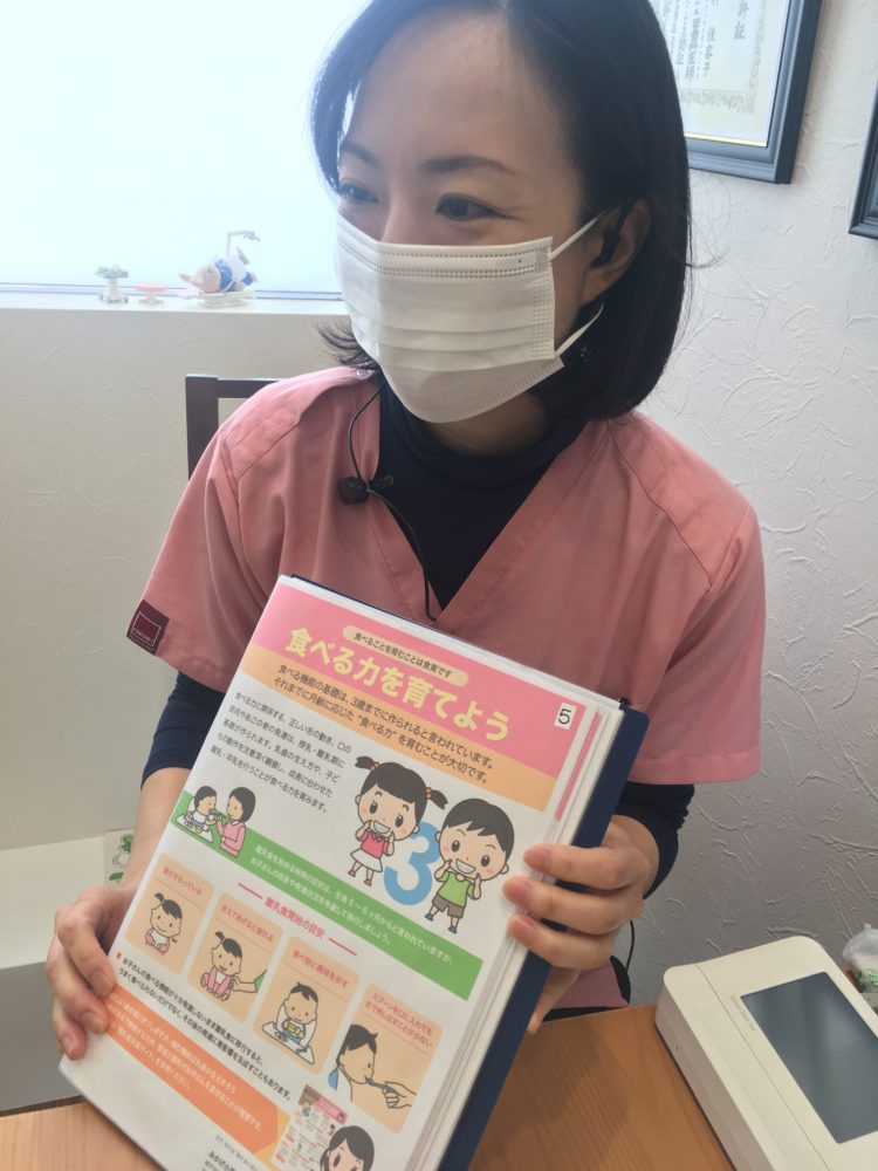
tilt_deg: -24.0
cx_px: 439
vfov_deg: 61.7
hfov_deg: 48.2
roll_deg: -3.9
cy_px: 586
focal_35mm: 29
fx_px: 981
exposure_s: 1/30
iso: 32
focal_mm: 4.15
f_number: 2.2
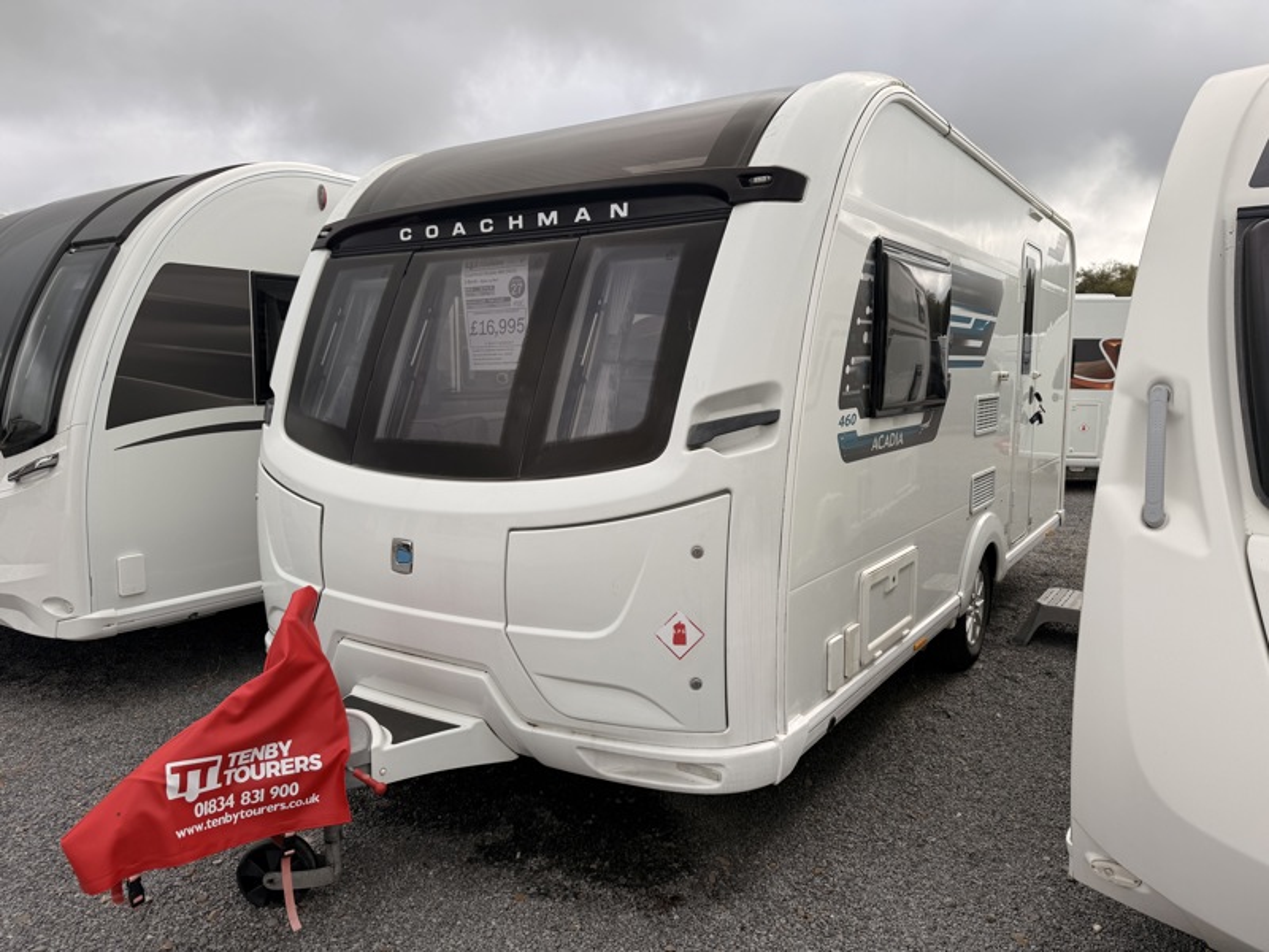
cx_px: 634
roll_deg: +0.7
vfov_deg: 56.8
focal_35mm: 24
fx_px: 880
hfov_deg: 71.6
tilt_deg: -7.0
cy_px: 476
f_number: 1.78
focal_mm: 6.76
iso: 80
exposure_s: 1/4673
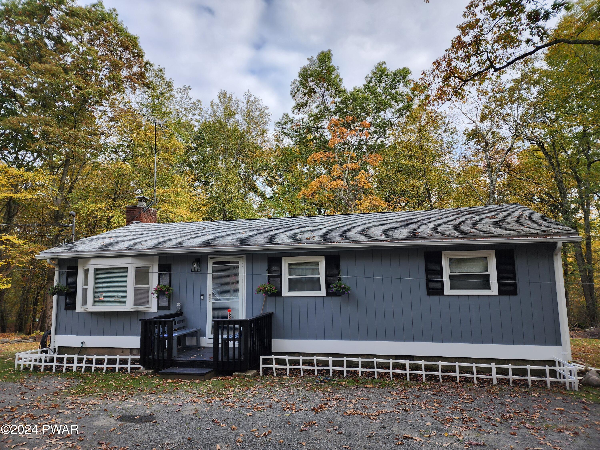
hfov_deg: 73.9
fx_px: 399
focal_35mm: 23
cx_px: 300
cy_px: 225
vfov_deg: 58.9
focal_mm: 6.4
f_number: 1.8
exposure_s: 1/266
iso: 12
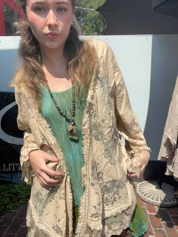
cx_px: 89
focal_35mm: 30
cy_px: 118
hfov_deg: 46.8
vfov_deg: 60.0
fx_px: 206
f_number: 2.2
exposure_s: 1/1080
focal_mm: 2.71
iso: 32
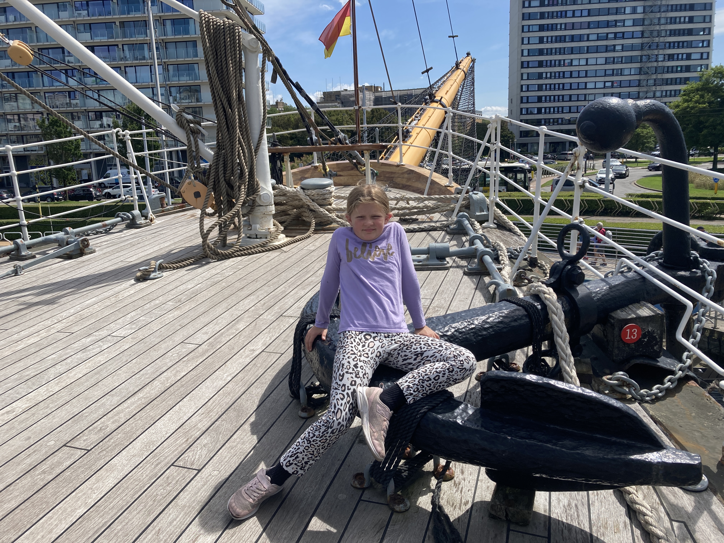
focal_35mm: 28
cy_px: 272
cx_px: 362
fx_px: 586
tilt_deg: -11.8
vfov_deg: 49.7
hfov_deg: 63.4
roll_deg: +2.0
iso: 20
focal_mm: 3.99
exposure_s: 1/2404
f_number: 1.8
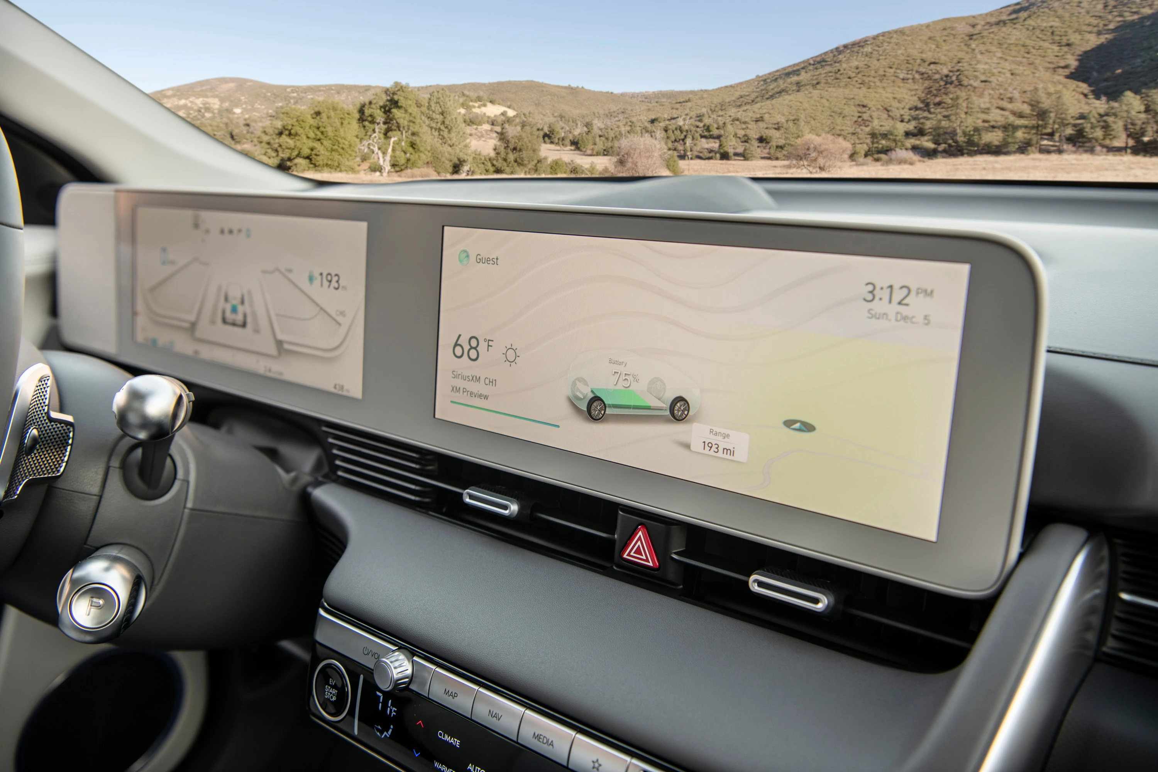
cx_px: 579
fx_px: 1029
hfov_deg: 58.7
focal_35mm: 32
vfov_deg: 41.1
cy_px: 386
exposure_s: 1/40
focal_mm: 32
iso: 64
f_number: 4.5
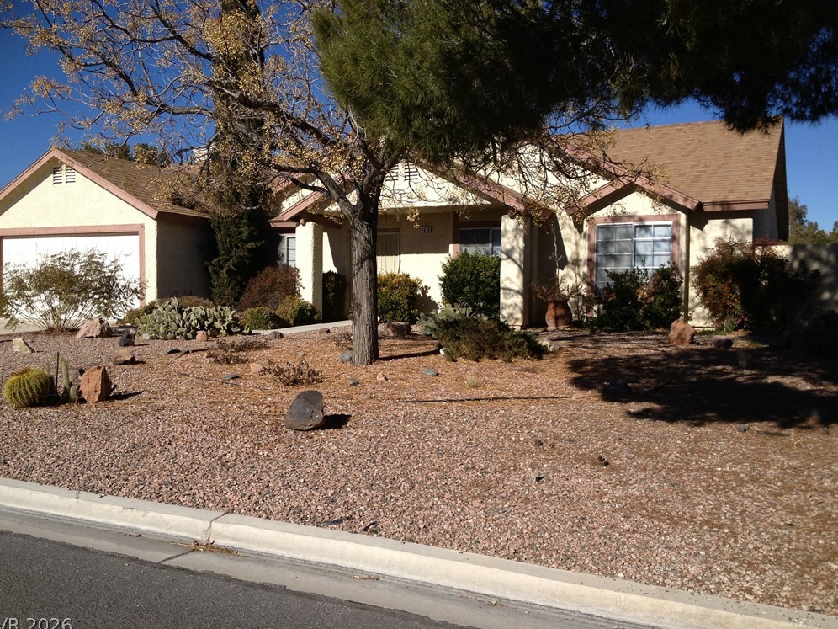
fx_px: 872
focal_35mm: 36
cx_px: 411
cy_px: 316
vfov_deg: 39.7
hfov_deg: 51.4
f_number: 2.4
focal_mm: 4.28
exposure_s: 1/2208
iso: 50
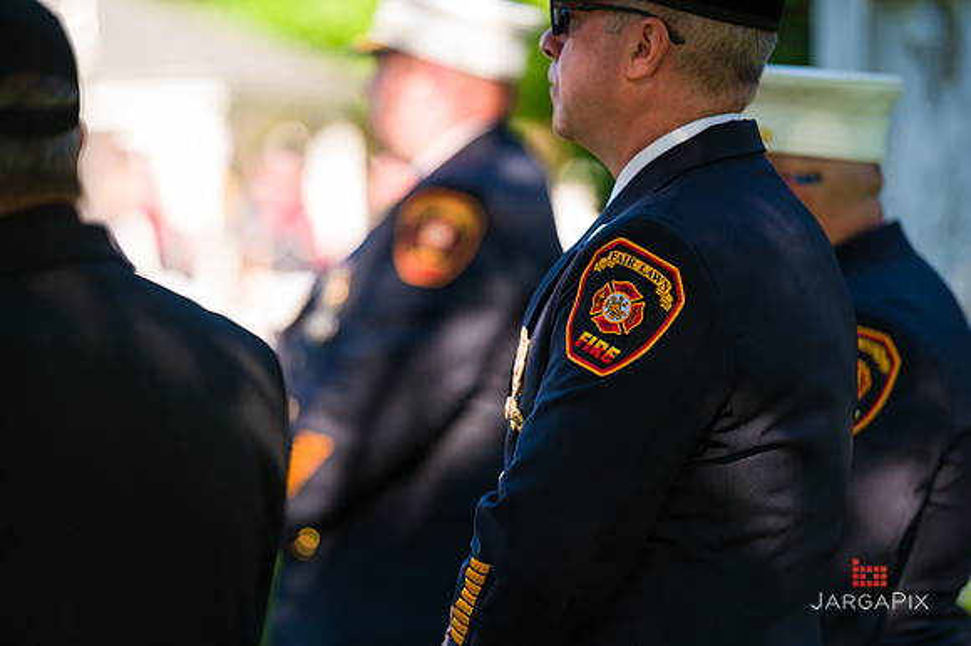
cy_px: 323
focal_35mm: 200
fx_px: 5391
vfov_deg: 6.9
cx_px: 486
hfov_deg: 10.3
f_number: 3.2
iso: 200
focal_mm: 200
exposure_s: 1/500
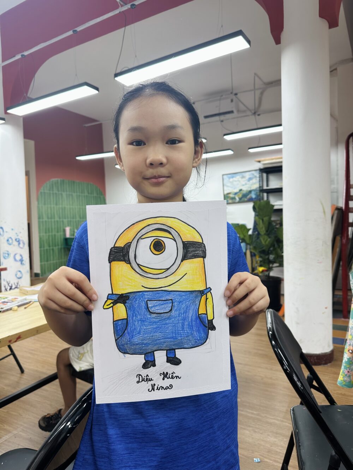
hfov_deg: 56.8
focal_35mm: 24
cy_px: 235
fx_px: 326
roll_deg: +0.8
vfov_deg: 71.6
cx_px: 176
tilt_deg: -2.0
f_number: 1.78
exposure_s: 1/148
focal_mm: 6.86
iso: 80
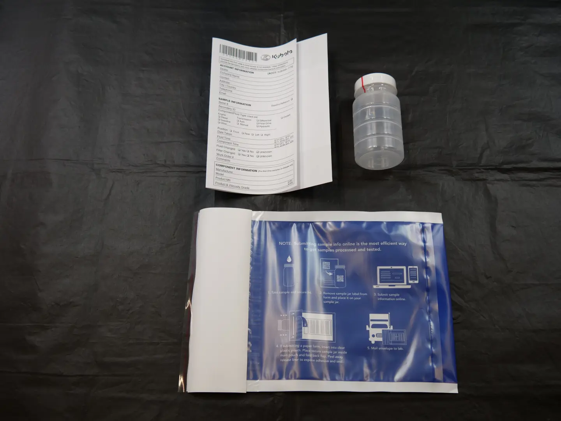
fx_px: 616
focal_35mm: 38
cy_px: 210
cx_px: 280
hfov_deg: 49.0
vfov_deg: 37.7
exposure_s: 1/100
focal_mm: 19
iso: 200
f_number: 4.2
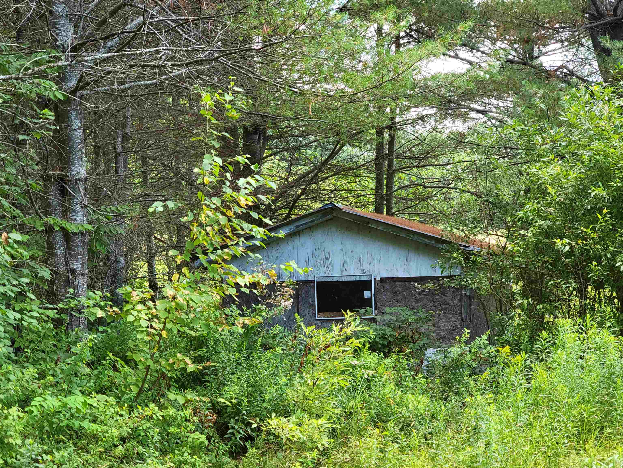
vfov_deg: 20.4
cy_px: 234
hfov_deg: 27.0
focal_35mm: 72
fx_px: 1296
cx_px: 312
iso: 50
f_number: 2.4
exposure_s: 1/60
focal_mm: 9
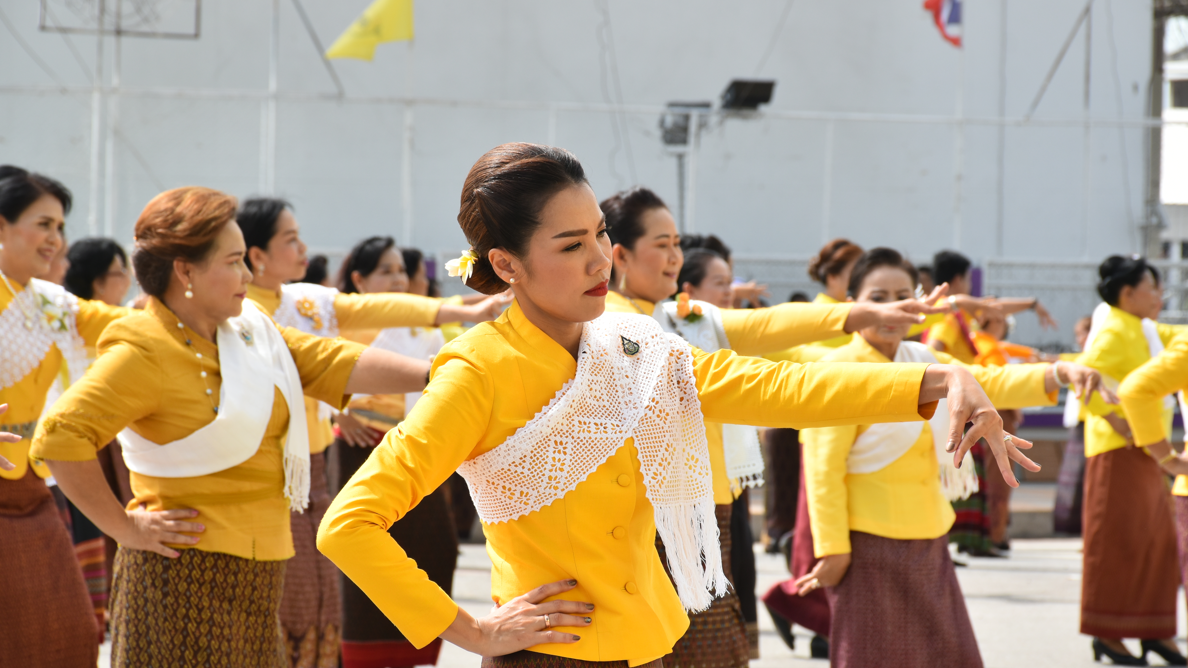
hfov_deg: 13.6
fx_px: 4977
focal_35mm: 158
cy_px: 361
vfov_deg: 7.7
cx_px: 594
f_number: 9
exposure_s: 1/320
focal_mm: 100
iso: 200
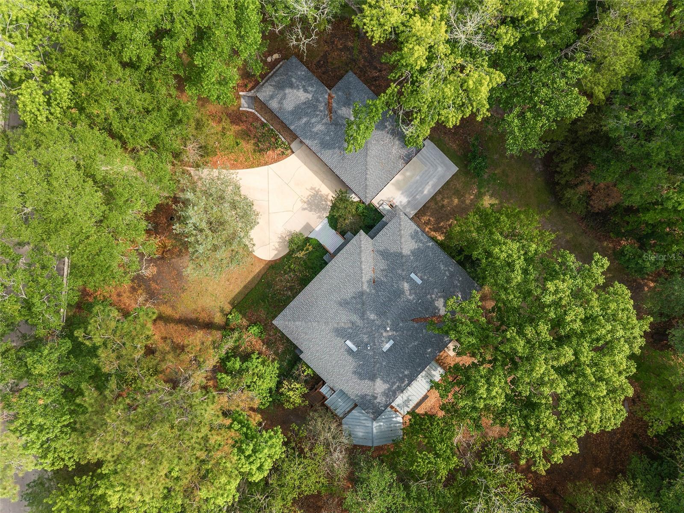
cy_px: 256
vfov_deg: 56.8
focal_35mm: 24
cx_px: 342
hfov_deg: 71.6
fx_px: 474
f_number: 1.8
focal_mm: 8.67
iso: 130
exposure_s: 1/730
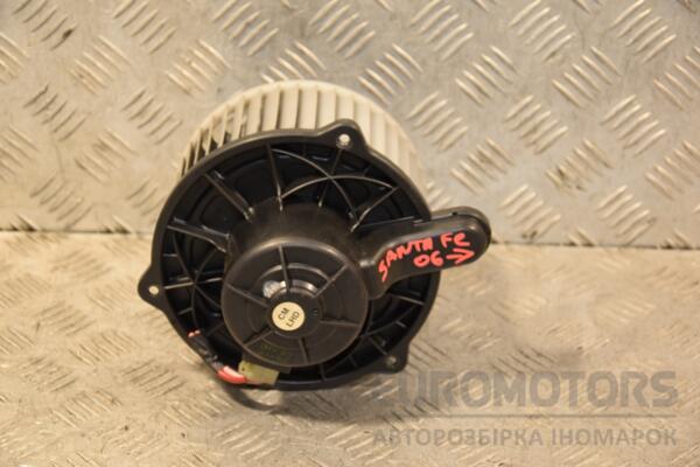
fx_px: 1925
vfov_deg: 13.8
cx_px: 350
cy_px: 234
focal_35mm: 99
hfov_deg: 20.6
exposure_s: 1/100
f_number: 5.3
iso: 800
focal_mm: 66
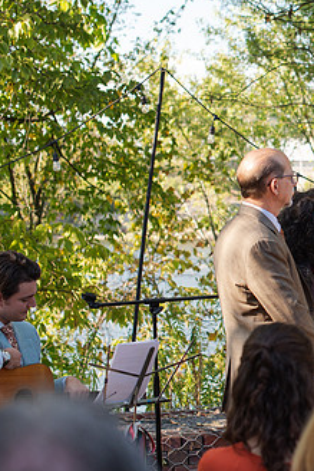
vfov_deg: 20.2
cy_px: 211
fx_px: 1320
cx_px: 432
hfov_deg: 13.0
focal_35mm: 101
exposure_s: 1/1250
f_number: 3.5
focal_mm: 50
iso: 450
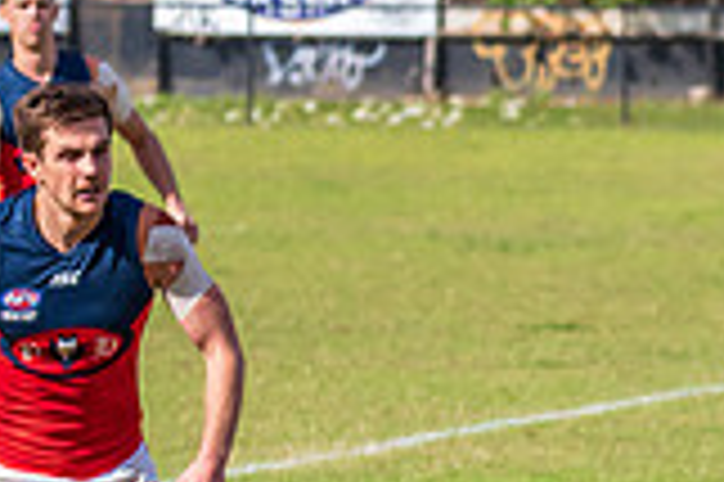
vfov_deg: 1.9
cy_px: 380
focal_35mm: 738
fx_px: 14827
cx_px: 1221
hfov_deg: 2.8
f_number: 8
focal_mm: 150
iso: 800
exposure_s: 1/1600
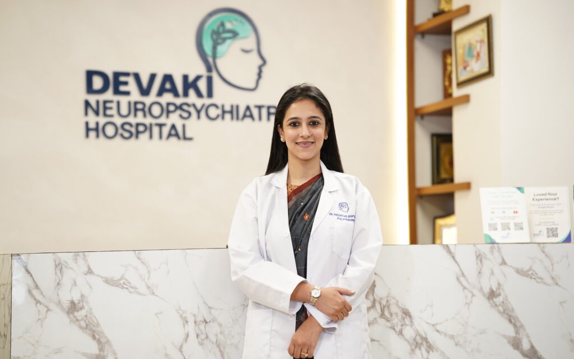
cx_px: 287
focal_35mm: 87
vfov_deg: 15.0
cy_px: 175
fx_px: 1361
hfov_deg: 23.8
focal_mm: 85
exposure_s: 1/125
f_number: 2.2
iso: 400
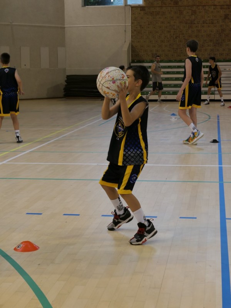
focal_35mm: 73
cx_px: 116
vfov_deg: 26.7
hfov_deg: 20.2
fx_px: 650
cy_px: 154
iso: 400
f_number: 2.8
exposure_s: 1/250
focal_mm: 24.5
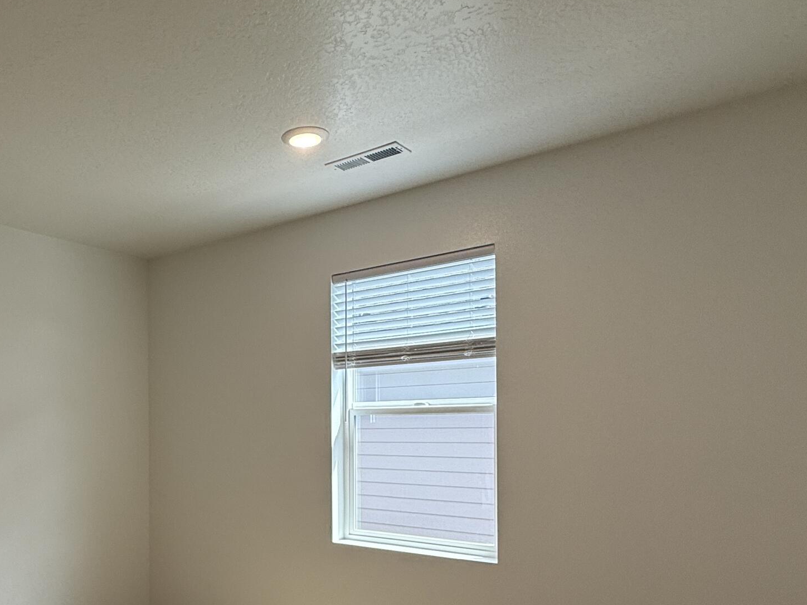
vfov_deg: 47.0
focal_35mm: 29
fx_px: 676
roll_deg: +0.3
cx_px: 197
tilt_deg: +0.6
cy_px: 431
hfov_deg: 58.3
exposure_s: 1/153
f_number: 2.2
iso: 64
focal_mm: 2.22
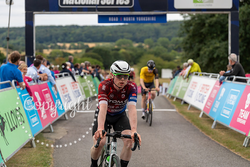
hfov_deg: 23.6
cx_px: 125
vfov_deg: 15.9
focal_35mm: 86
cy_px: 84
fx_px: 597
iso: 800
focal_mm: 86
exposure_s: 1/1000
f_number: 3.5
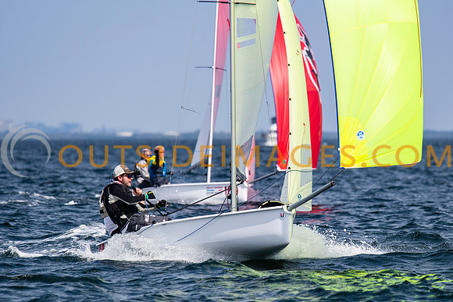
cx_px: 251
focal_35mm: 508
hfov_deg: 4.1
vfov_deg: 2.7
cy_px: 165
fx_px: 6388
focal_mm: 300
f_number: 5
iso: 400
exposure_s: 1/5000
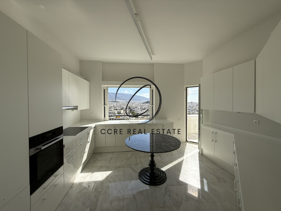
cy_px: 106
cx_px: 140
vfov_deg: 85.7
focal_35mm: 14
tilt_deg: -0.6
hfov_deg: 102.1
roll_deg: +0.0
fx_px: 114
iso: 64
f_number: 2.2
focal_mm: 2.22
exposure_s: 1/2717
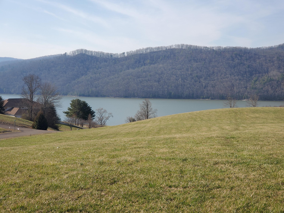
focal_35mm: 52
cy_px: 106
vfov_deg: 28.0
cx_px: 142
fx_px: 427
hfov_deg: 36.8
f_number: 2.4
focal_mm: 6
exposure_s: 1/655
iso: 50
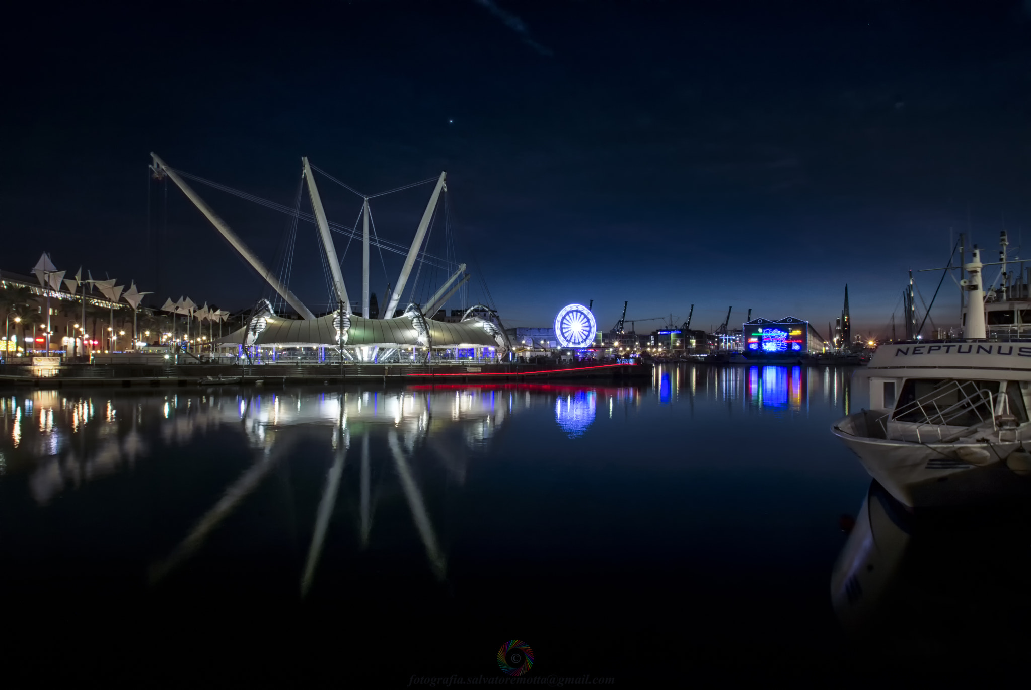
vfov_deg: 69.8
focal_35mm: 17
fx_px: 495
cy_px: 345
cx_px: 516
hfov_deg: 92.4
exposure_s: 15
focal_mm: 11.5
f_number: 13
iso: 100
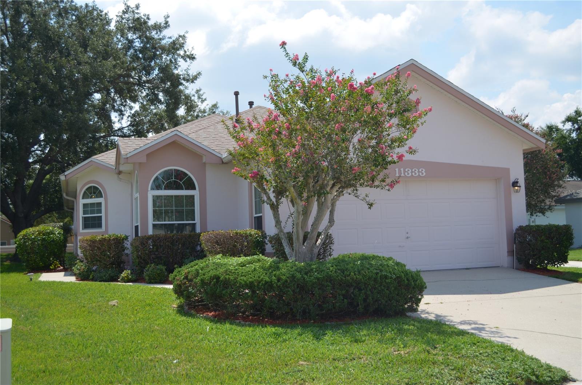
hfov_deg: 49.7
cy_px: 192
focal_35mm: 39
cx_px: 291
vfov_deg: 34.0
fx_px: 629
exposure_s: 1/640
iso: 100
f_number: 4.2
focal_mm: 26
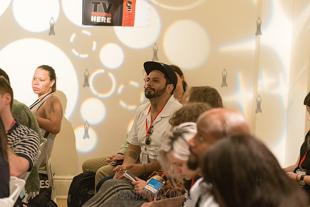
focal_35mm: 80
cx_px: 155
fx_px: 689
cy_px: 104
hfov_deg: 25.4
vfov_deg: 17.1
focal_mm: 80
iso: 4000
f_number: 2.8
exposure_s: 1/200
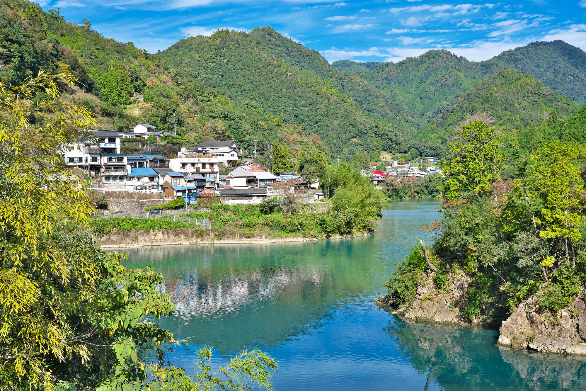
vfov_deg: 30.5
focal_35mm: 44
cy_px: 196
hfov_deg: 44.5
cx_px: 293
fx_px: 716
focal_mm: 44
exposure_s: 1/125
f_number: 11
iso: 100
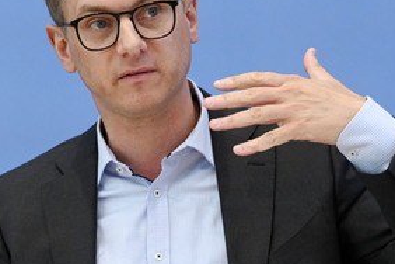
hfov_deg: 12.8
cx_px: 180
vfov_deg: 8.6
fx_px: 1755
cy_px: 101
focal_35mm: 160
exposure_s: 1/640
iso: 3200
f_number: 5.6
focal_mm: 100
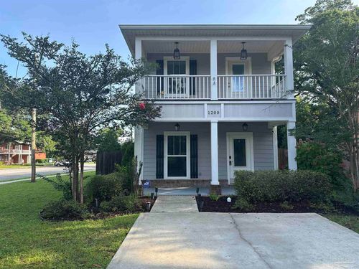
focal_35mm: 24
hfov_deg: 71.6
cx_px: 180
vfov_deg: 56.8
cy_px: 134
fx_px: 249
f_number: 1.78
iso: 80
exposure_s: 1/903
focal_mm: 6.86
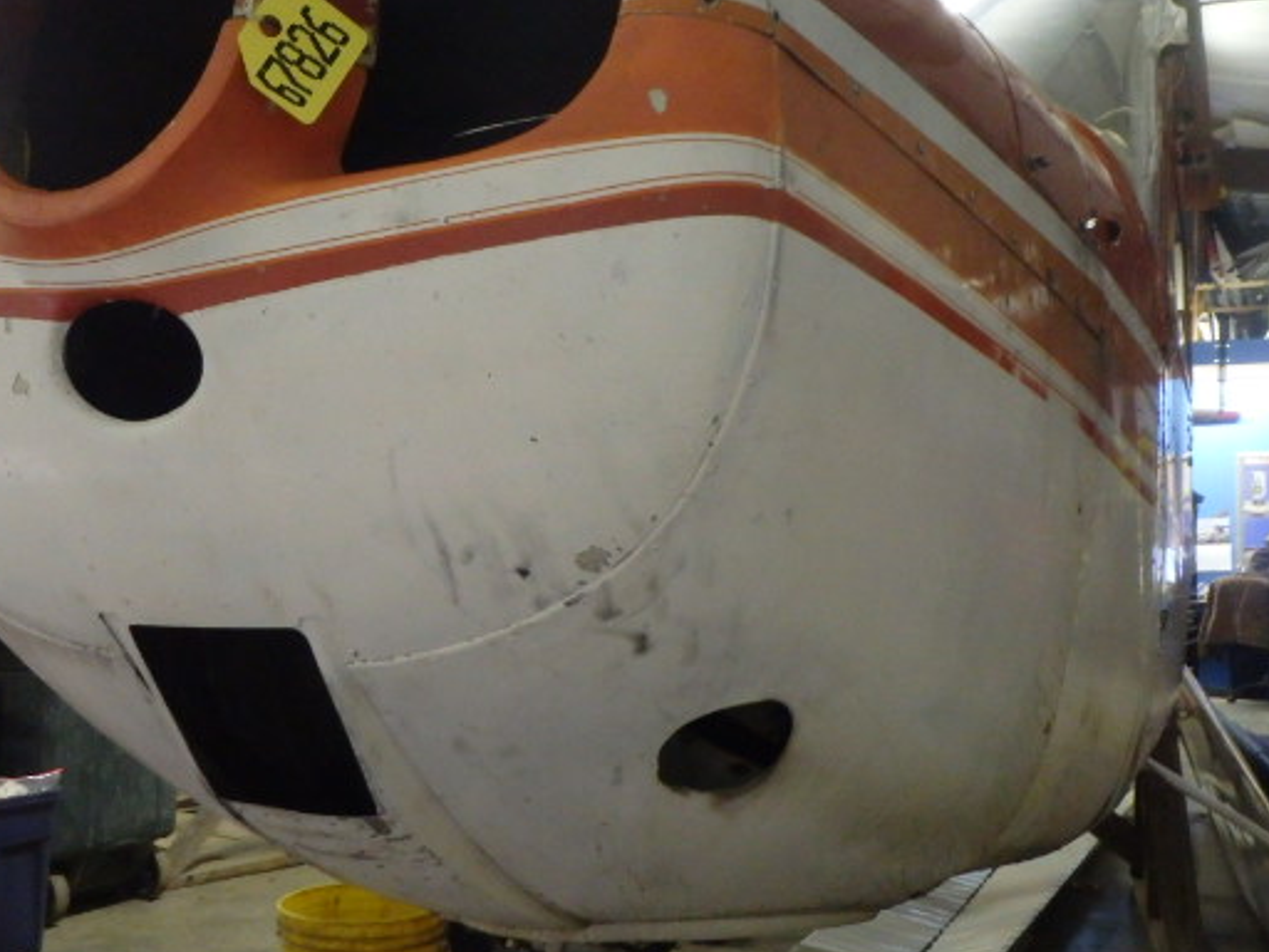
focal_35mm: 40
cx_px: 523
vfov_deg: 36.0
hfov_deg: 46.6
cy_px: 469
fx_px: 1466
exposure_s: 1/20
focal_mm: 5.7
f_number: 4.2
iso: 1000
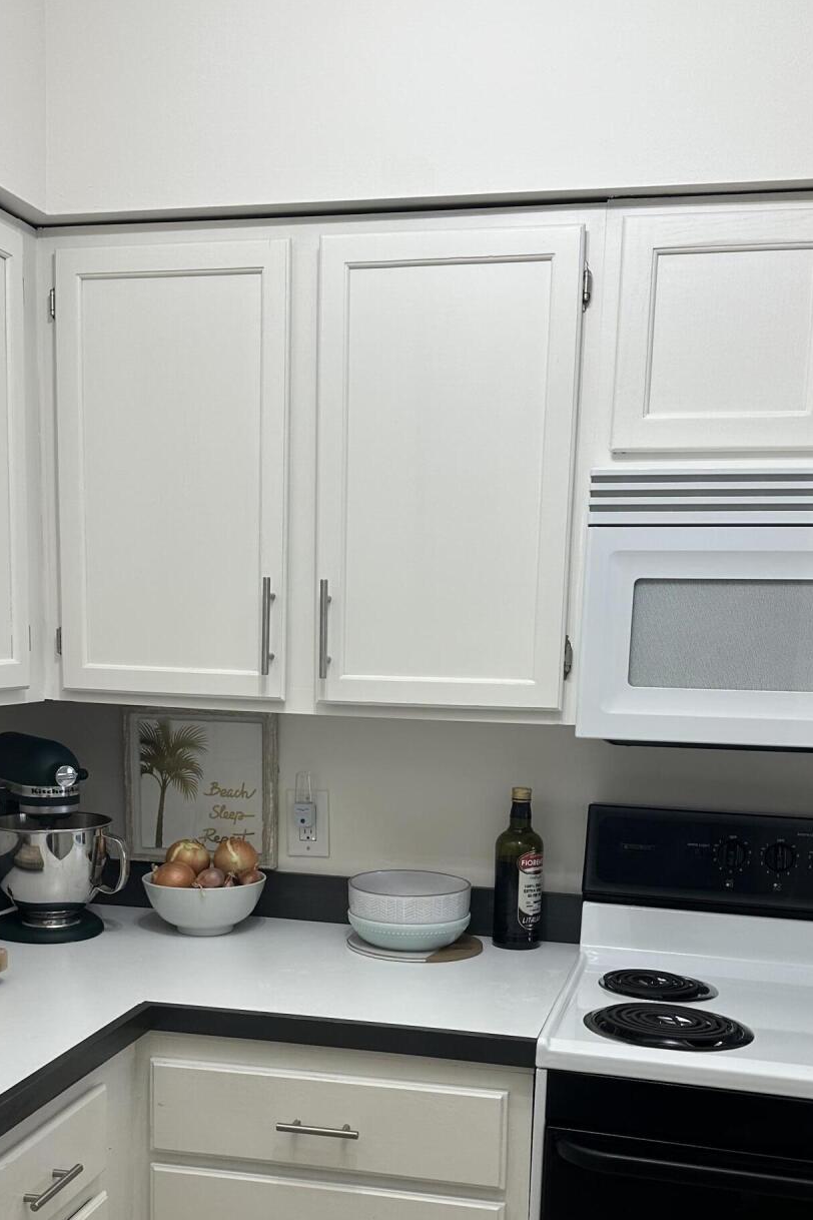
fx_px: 1389
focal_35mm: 41
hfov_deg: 32.6
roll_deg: -2.8
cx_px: 372
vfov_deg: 46.5
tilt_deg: -8.9
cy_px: 835
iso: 80
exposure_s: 1/121
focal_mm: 6.86
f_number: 1.78
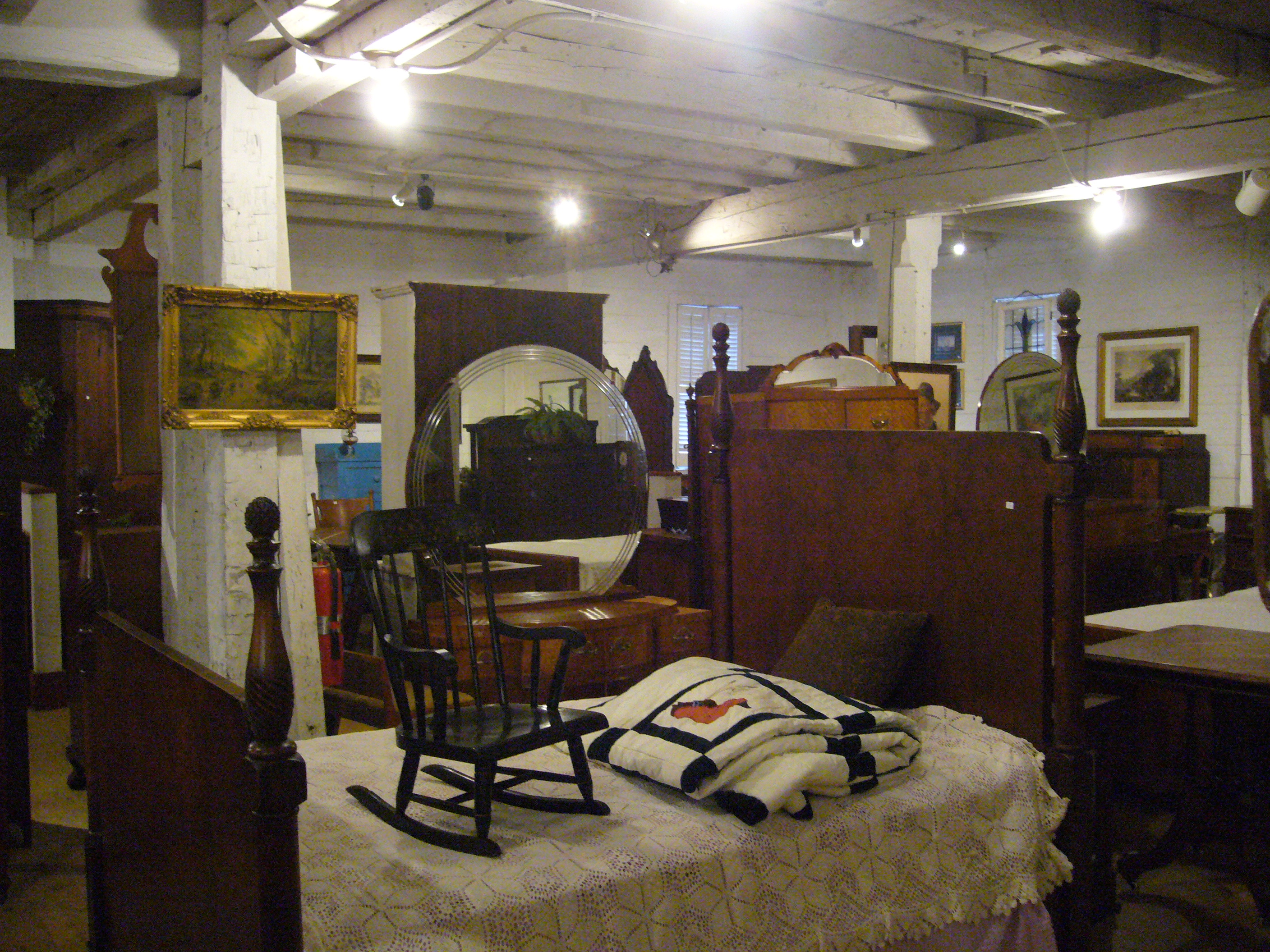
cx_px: 635
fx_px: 1284
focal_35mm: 35
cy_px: 476
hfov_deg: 52.6
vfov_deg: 40.7
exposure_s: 1/13
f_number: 2.8
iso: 400
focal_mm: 5.8
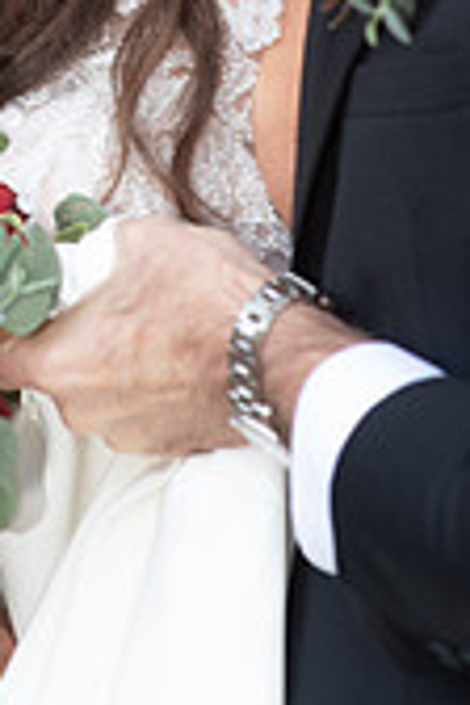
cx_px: 113
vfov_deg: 8.9
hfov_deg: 6.0
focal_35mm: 228
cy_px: -113
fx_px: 4465
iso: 640
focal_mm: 85
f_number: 3.2
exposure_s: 1/125
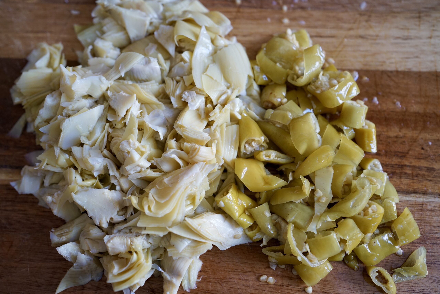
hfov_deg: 54.4
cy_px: 147
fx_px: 428
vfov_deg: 37.9
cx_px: 220
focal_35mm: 35
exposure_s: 1/60
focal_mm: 35
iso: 640
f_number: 4
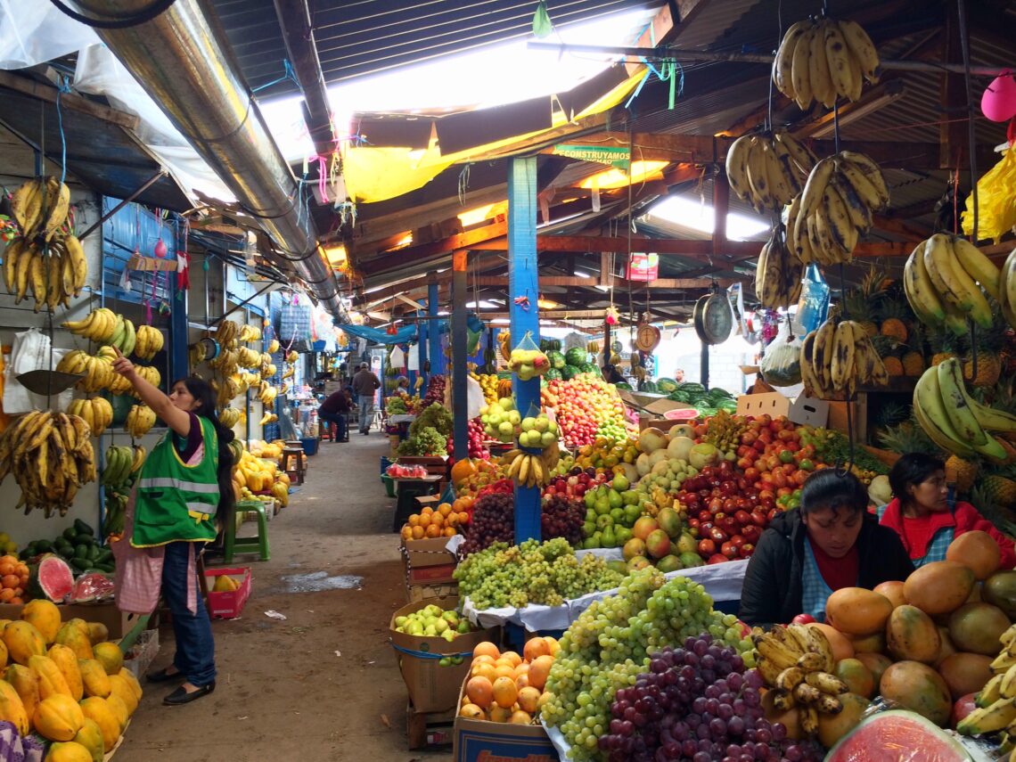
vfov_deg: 48.2
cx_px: 508
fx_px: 851
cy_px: 381
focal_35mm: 29
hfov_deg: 61.7
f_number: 2.2
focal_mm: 4.15
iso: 32
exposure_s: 1/60
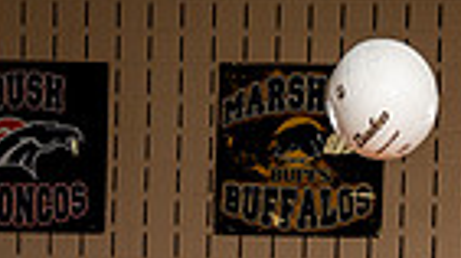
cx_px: 428
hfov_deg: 15.8
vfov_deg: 8.0
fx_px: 1636
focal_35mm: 134
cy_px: 718
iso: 200
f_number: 5.6
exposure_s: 1/250
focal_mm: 40
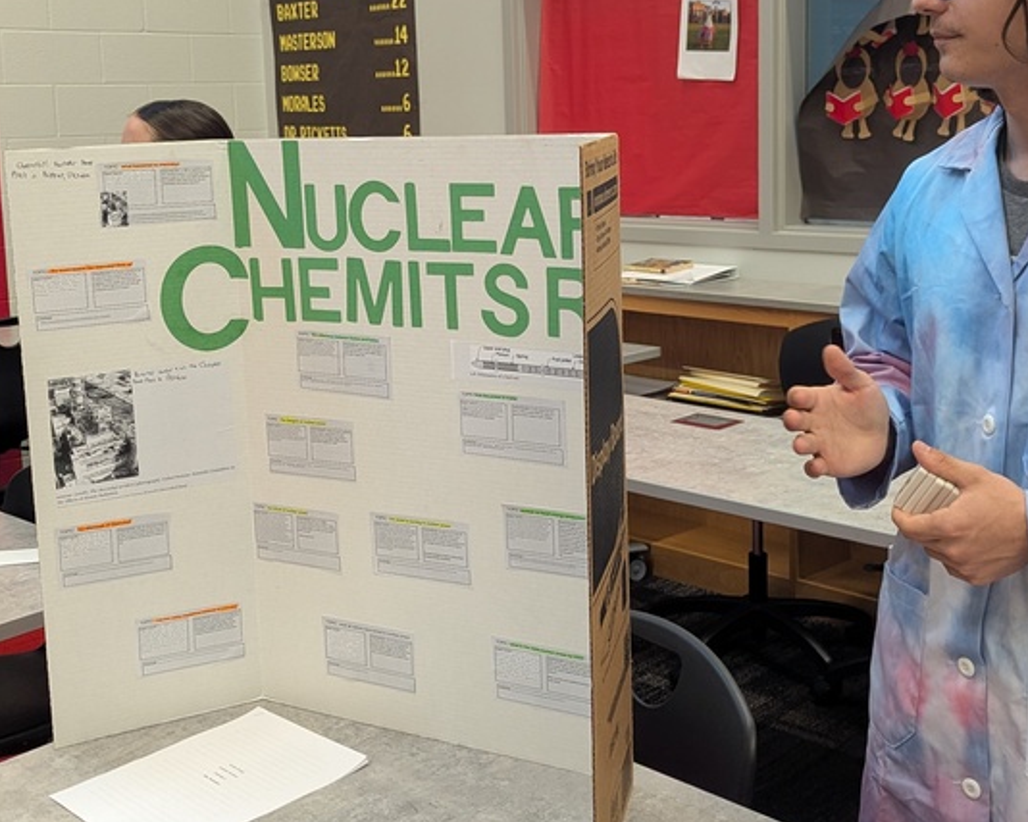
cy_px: 257
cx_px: 522
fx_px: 1369
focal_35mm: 45
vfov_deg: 33.1
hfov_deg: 41.2
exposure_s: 1/65.6
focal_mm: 6.81
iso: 170
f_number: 1.85
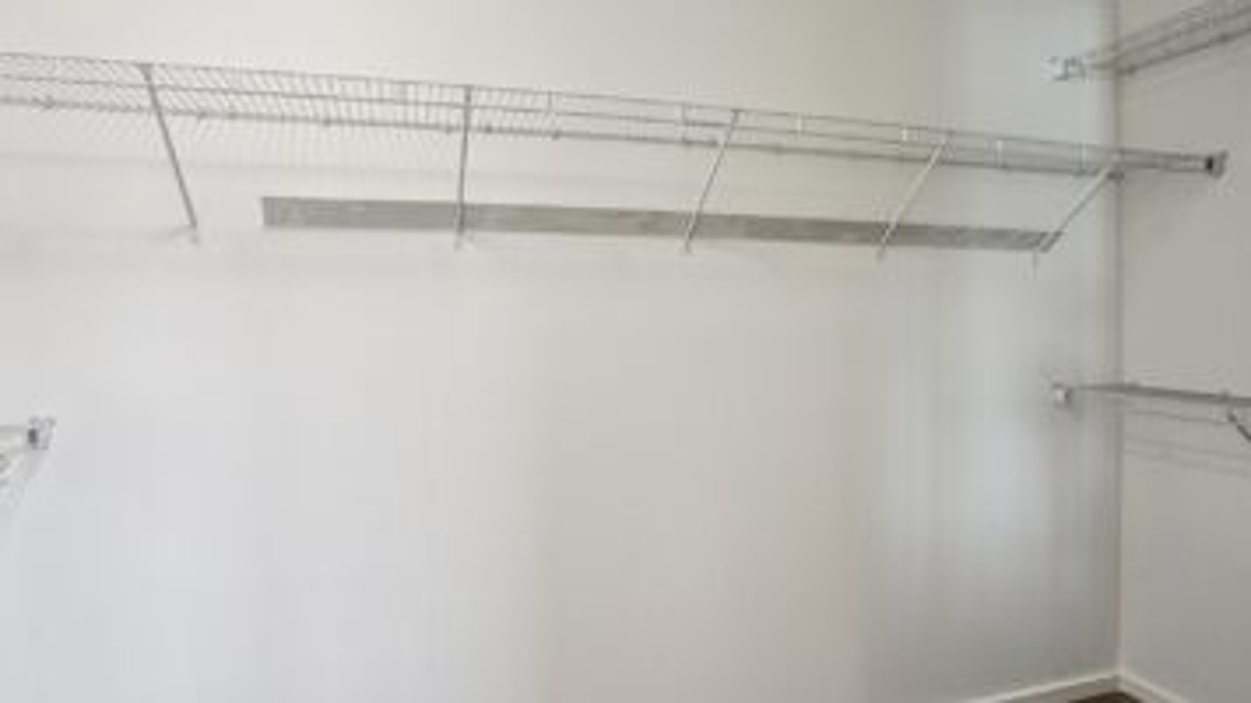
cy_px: 329
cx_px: 590
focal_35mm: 20
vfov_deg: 55.8
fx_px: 663
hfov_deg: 86.6
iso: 400
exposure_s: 1/10
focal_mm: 17
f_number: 8
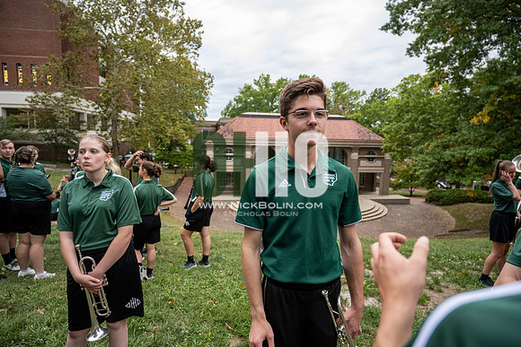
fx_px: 347
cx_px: 260
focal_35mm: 24
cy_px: 174
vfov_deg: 53.2
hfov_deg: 73.7
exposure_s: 1/500
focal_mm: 24
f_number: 4
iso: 1250
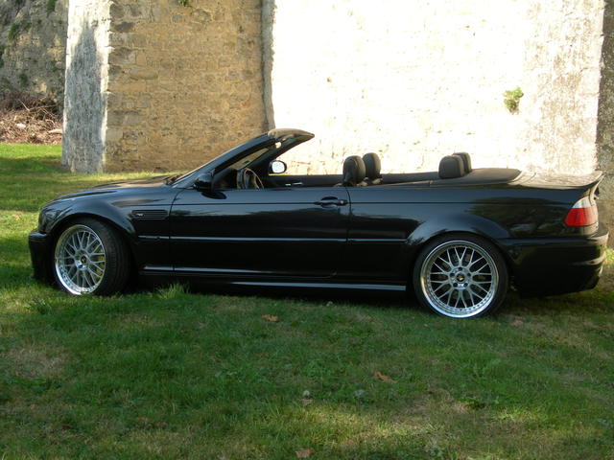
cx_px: 307
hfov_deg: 31.7
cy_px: 230
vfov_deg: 24.0
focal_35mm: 61
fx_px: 1082
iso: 50
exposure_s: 1/110
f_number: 5.9
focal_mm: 12.7
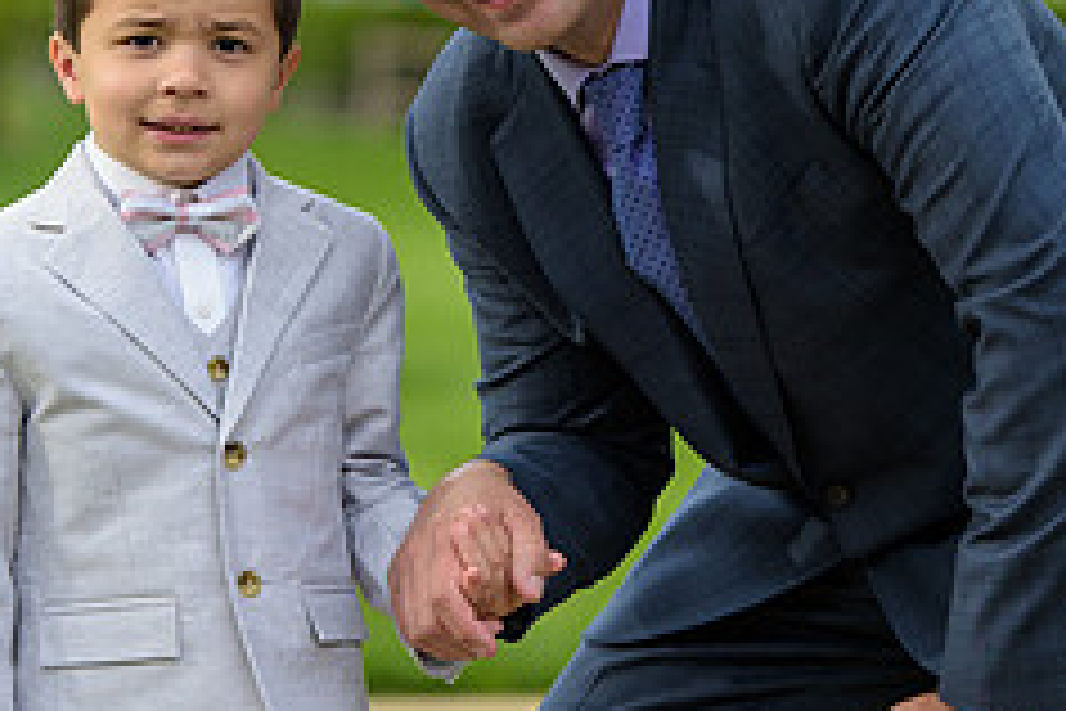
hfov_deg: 6.7
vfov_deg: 4.5
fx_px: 9120
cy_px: 241
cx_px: 639
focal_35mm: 308
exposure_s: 1/500
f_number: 3.2
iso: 200
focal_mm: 116
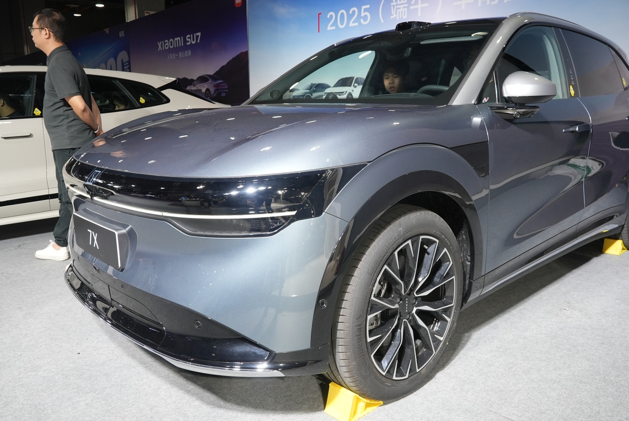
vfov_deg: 46.5
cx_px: 314
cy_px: 210
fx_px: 490
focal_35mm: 28
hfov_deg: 65.4
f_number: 7.1
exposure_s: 1/40
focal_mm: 28
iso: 1000
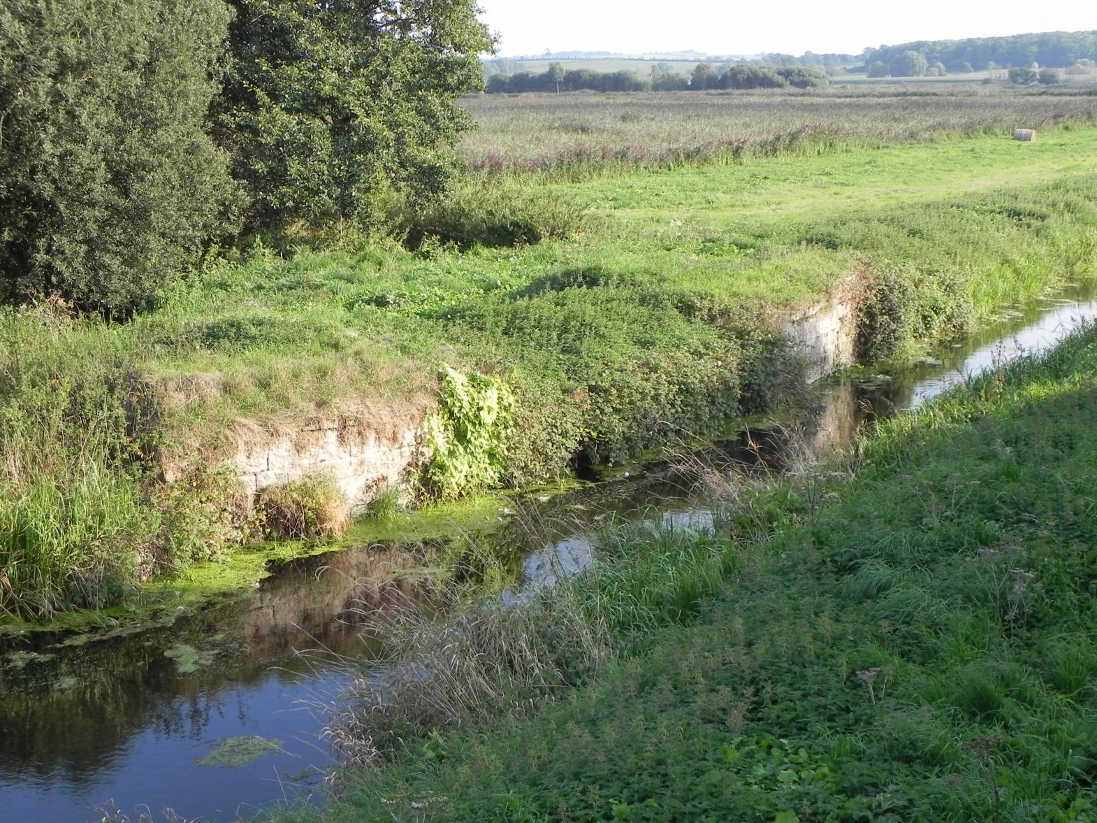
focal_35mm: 53
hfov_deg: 36.2
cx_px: 555
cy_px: 419
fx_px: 1679
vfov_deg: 27.5
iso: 160
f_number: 5
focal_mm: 9.2
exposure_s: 1/183
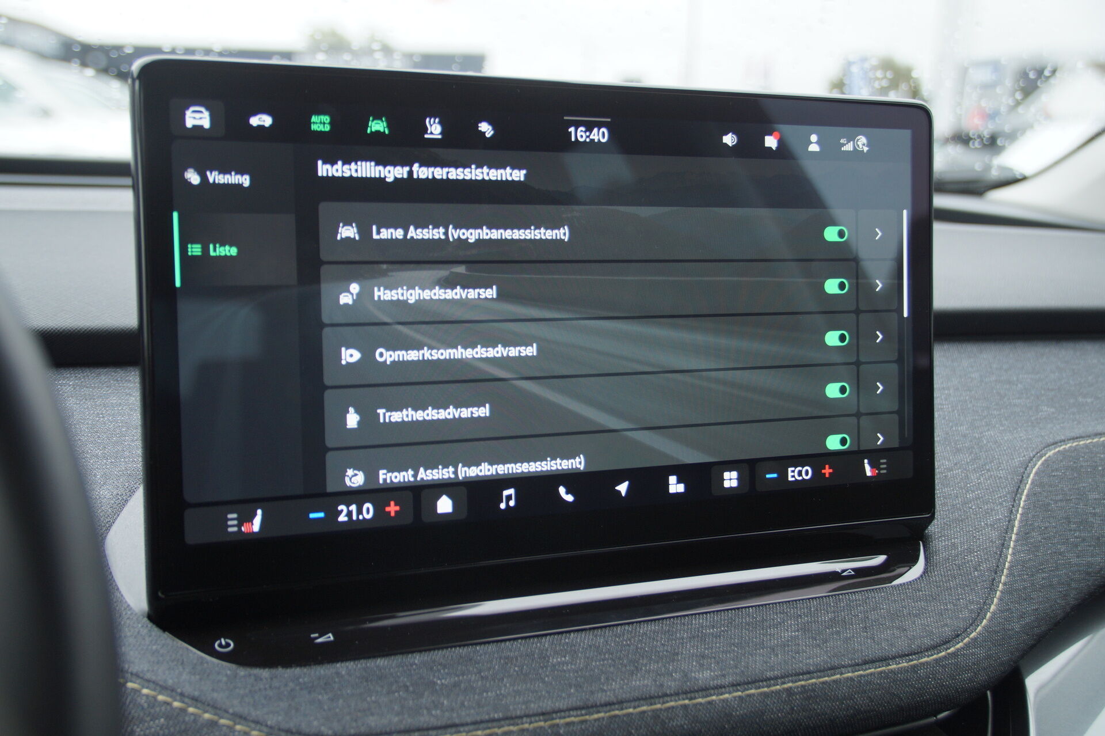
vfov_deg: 31.9
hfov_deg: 46.4
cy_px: 368
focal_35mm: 42
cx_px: 552
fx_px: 1288
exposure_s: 1/60
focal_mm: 28
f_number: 4
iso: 125
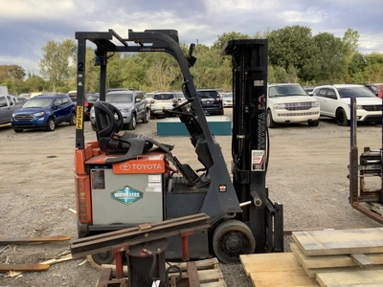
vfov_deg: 45.4
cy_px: 144
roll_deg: -0.1
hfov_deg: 58.4
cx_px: 192
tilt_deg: -8.7
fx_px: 343
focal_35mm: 31
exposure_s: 1/171
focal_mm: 3.3
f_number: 2.4
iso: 25
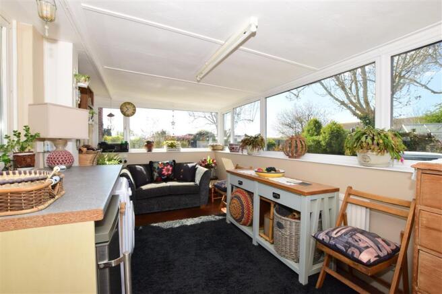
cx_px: 221
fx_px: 184
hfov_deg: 100.4
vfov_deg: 77.3
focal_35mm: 15
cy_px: 147
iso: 640
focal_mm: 10
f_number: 18
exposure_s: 1/200
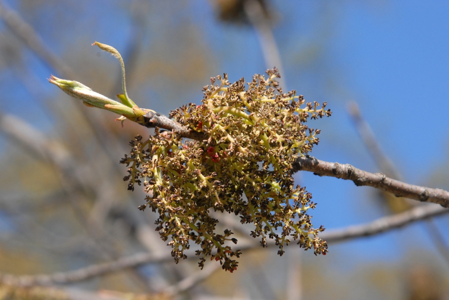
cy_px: 150
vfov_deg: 6.8
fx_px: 2528
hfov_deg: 10.1
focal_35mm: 202
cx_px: 224
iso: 400
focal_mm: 135
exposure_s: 1/350
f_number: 10
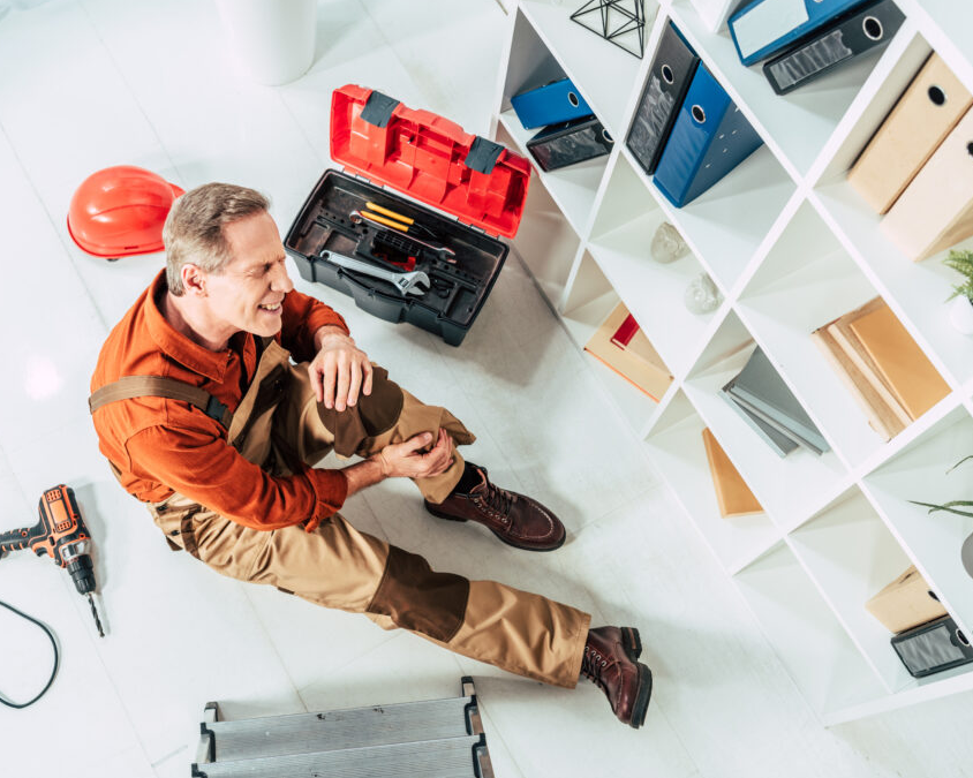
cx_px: 455
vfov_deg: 36.5
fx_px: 1181
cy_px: 387
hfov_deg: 44.8
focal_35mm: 41
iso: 200
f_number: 4
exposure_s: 1/160
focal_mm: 36
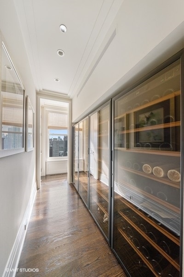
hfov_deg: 90.0
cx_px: 92
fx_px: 92
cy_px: 138
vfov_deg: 112.6
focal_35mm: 12
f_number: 8
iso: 400
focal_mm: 12
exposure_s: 1/20
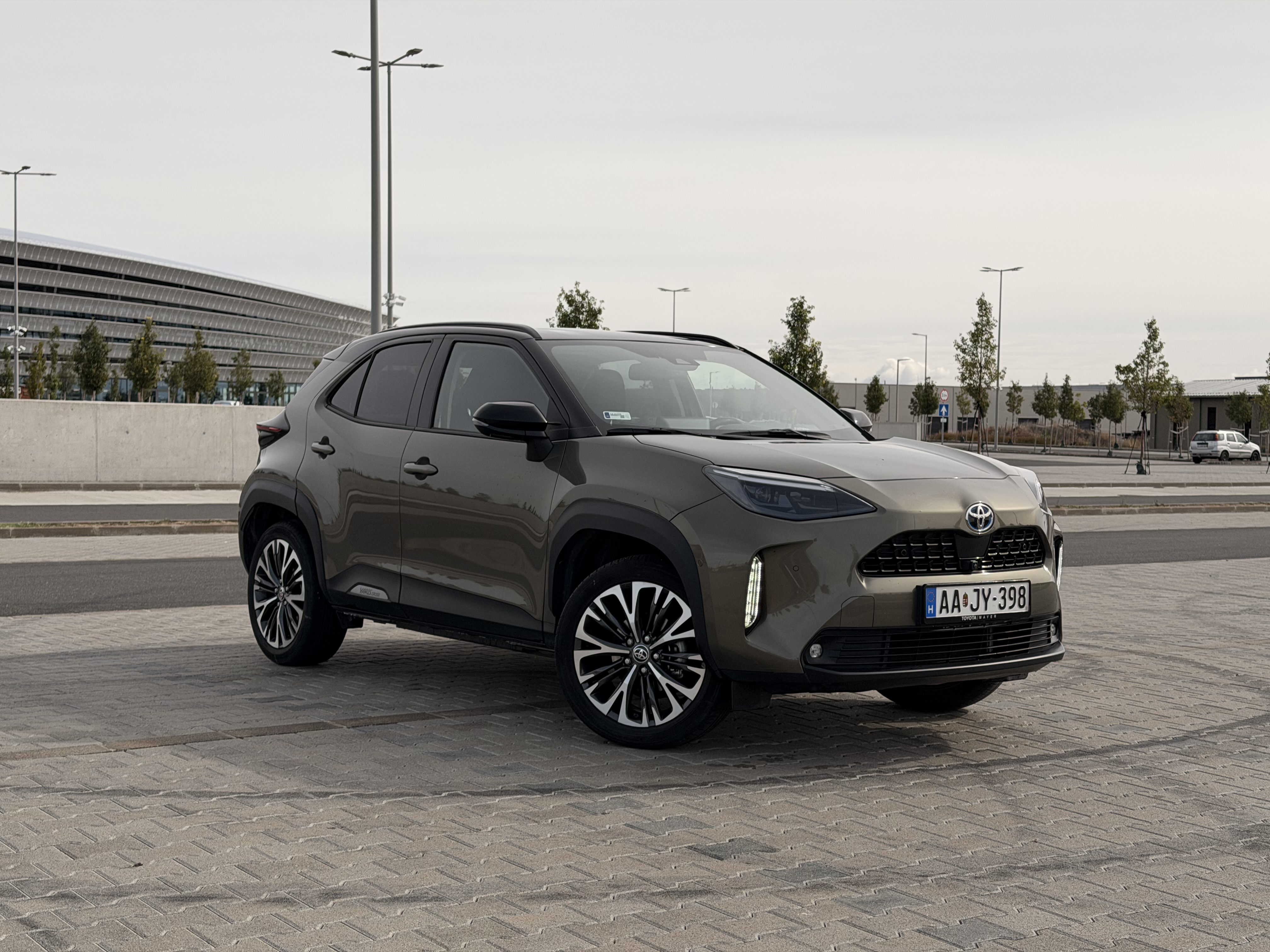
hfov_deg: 39.7
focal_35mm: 48
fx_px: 1761
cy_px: 476
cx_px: 635
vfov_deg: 30.3
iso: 64
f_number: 1.78
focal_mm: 6.76
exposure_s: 1/5587
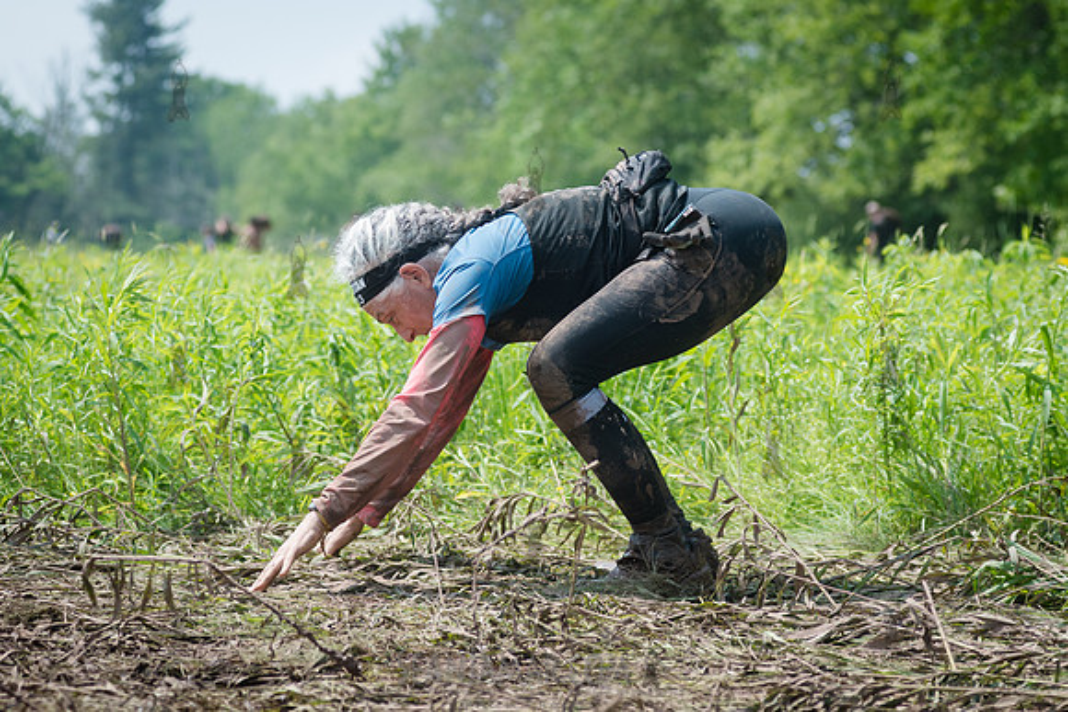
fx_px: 3280
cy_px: 327
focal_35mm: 111
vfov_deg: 12.4
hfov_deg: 18.5
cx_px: 606
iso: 400
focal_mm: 86
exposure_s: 1/2500
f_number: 4
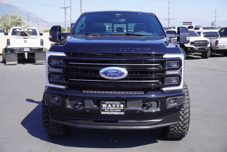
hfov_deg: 44.9
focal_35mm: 44
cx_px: 114
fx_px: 275
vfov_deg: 30.9
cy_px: 76
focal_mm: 29
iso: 100
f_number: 9
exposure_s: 1/125
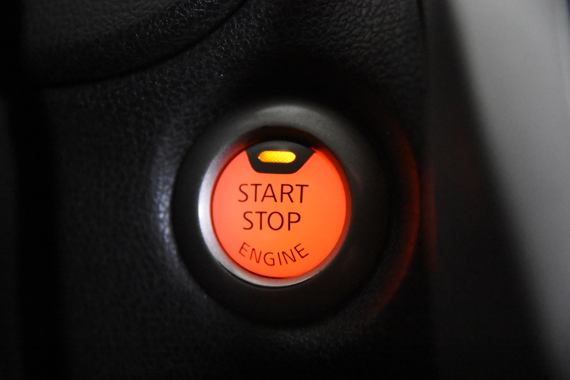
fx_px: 1662
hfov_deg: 19.5
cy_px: 190
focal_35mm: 105
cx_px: 285
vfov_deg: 13.0
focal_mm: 70
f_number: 4
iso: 12800
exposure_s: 1/100
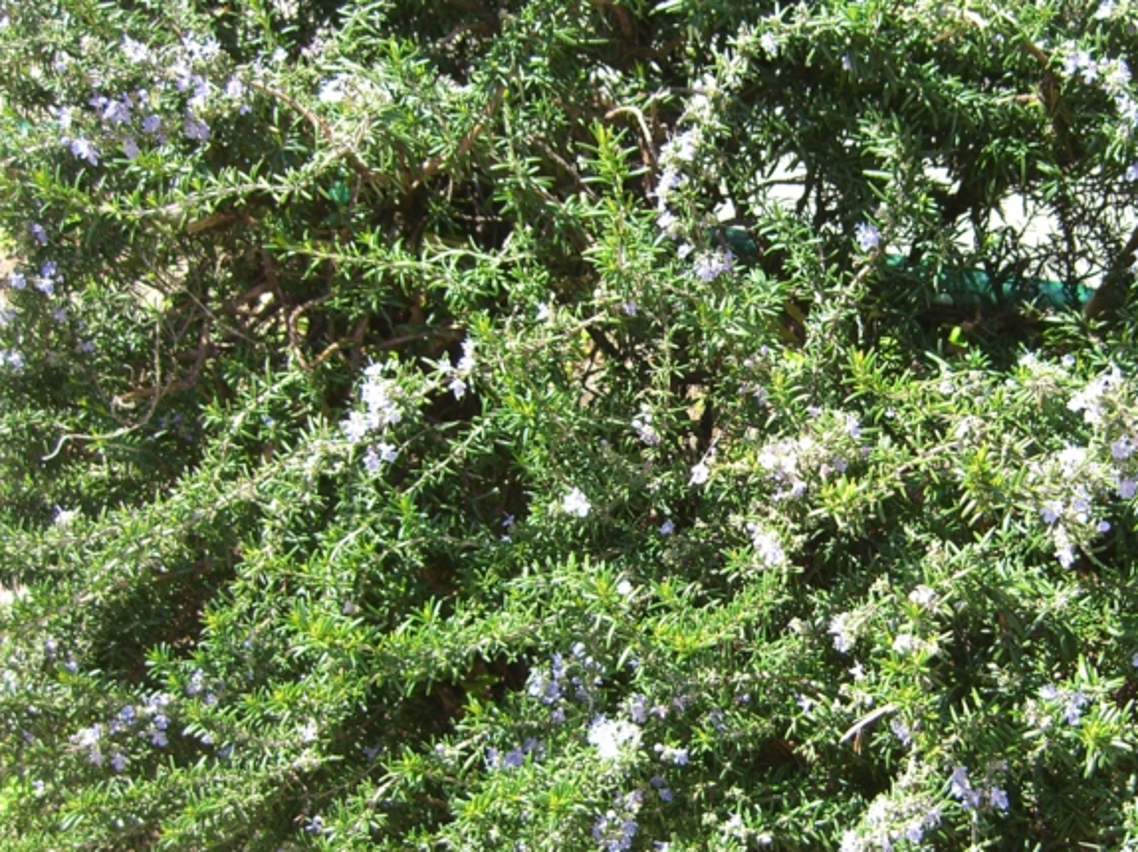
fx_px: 1742
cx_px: 759
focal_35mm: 53
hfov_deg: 35.8
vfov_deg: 27.5
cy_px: 476
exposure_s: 1/200
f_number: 2.8
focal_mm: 7.9
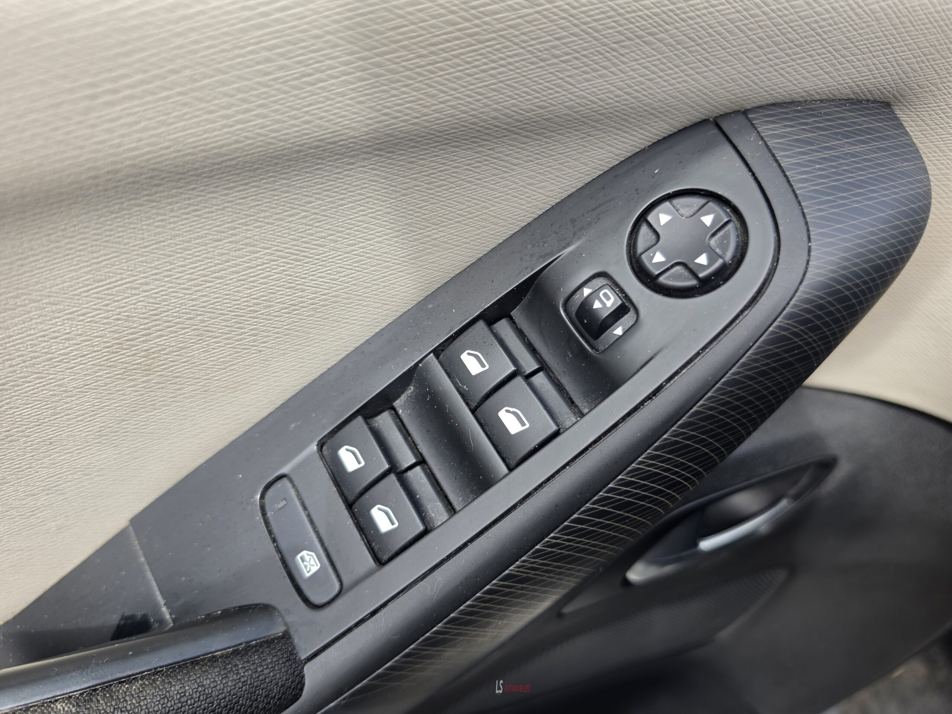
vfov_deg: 58.9
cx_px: 476
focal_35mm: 23
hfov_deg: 73.9
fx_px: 633
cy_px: 357
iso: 20
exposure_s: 1/359
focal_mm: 6.5
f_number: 1.4
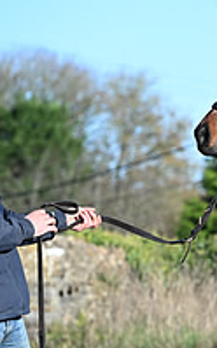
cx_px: 502
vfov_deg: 5.6
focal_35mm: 372
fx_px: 3528
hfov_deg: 3.5
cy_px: 261
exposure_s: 1/1250
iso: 320
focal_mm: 125
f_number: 4.5
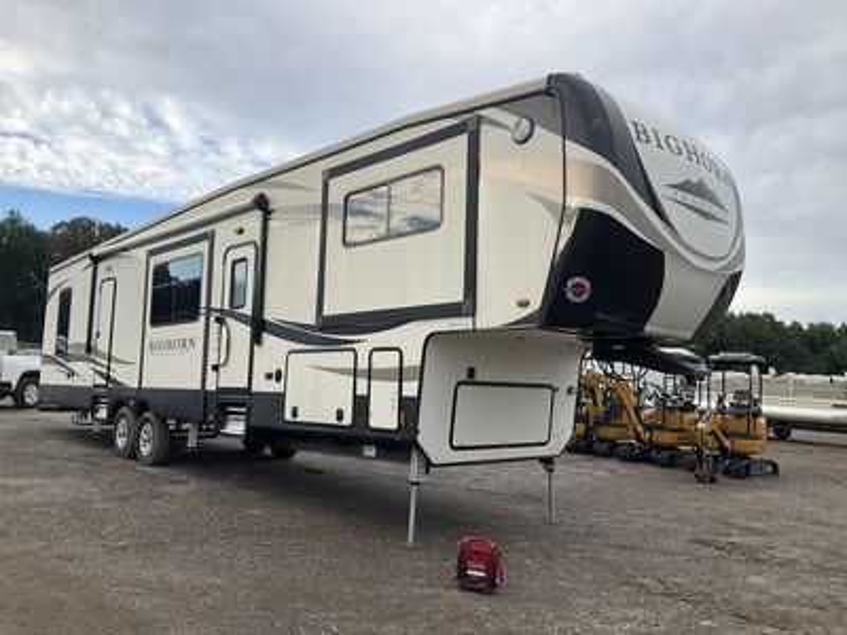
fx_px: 710
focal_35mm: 29
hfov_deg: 61.7
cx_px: 424
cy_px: 318
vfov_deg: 48.2
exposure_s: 1/412
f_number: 1.8
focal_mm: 3
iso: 25
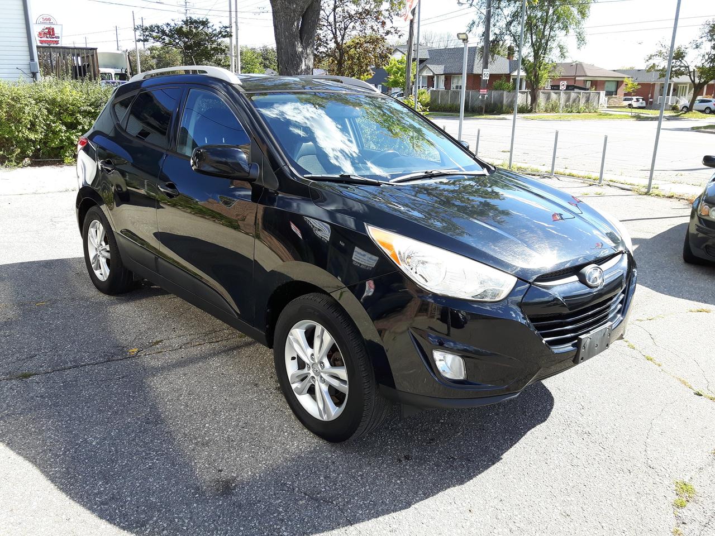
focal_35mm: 31
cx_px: 358
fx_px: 640
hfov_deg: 58.4
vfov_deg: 45.4
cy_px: 268
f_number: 1.9
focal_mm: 3.7
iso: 40
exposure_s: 1/351
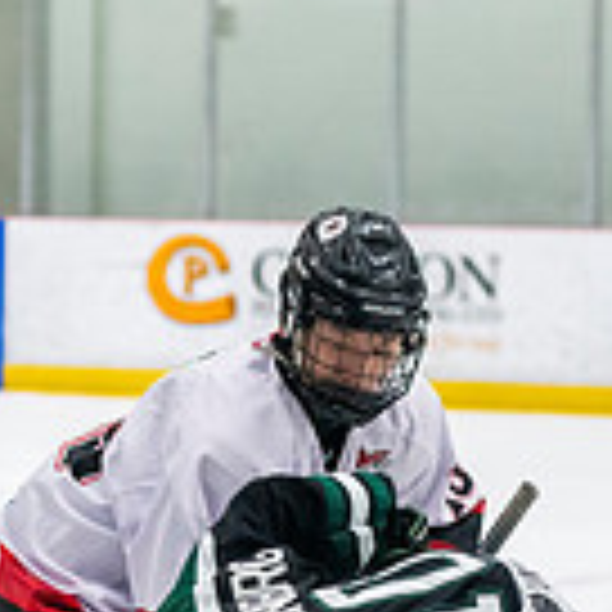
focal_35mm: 254
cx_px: 202
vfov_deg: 6.8
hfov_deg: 6.9
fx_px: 5081
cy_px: 745
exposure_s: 1/640
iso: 3200
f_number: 3.2
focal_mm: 70
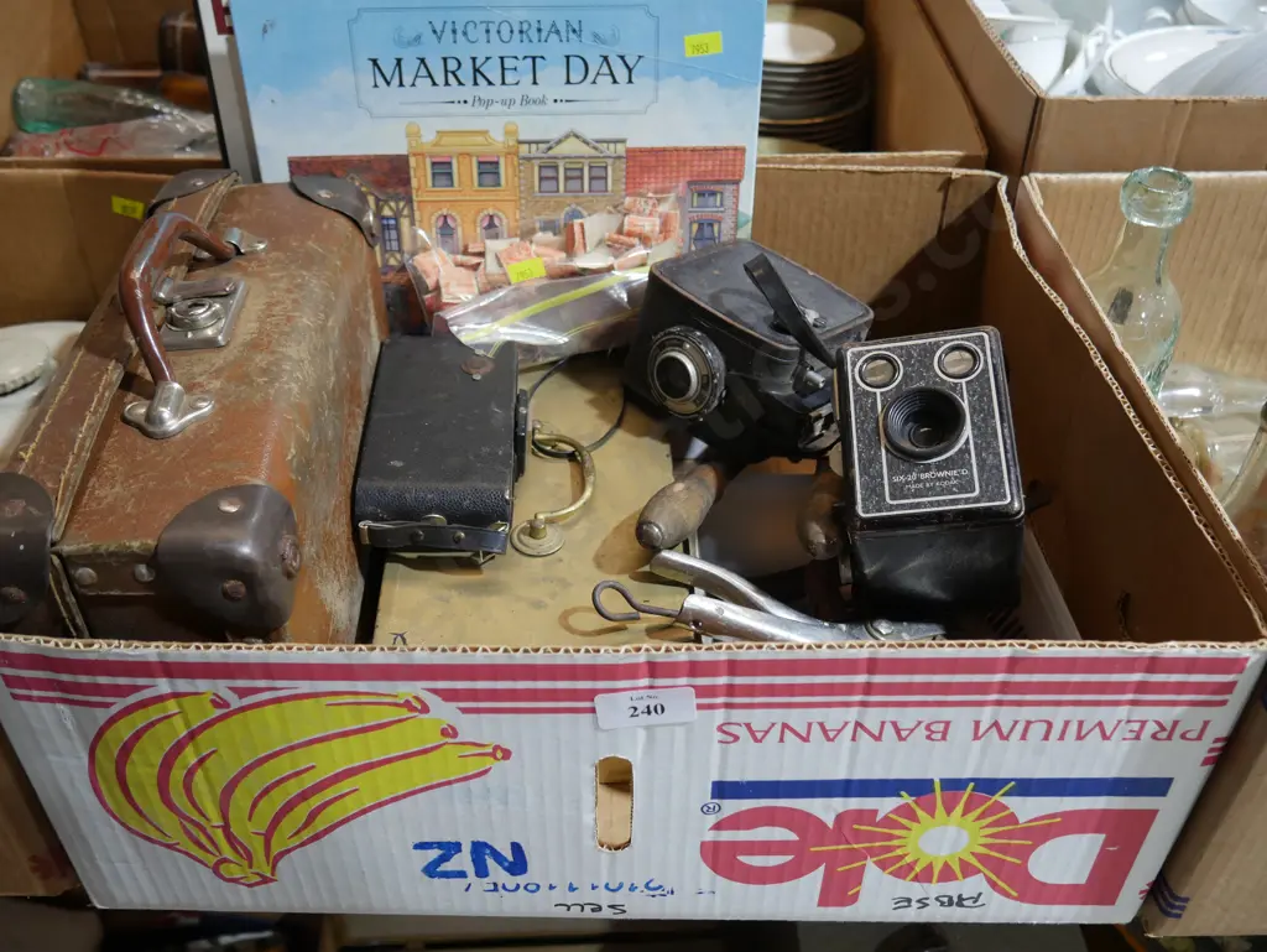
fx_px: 1172
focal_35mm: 32
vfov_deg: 44.2
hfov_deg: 56.8
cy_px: 476
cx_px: 634
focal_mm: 16
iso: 400
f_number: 3.6
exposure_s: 1/60
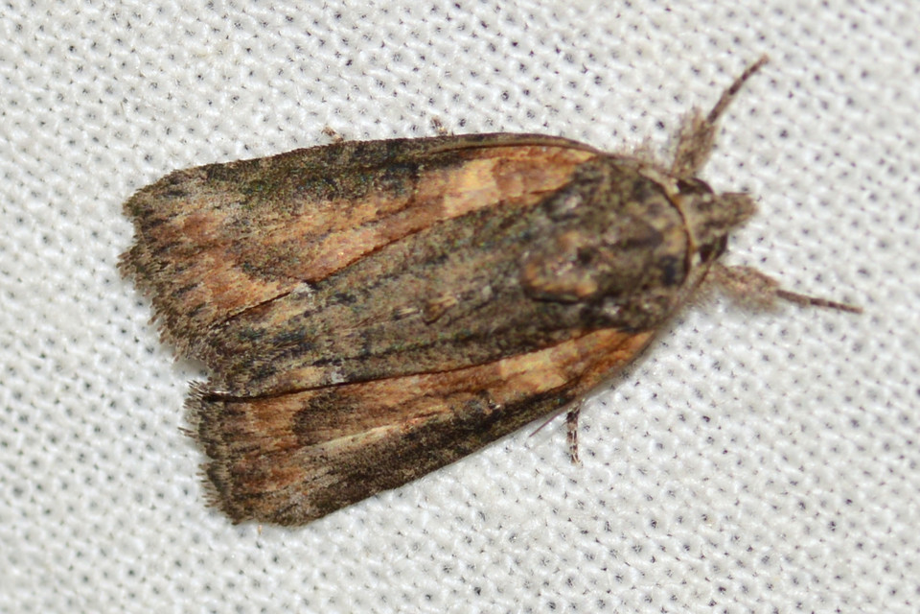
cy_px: 307
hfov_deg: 13.7
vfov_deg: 9.1
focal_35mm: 150
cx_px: 460
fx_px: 3833
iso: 100
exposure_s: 1/200
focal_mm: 100
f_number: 13
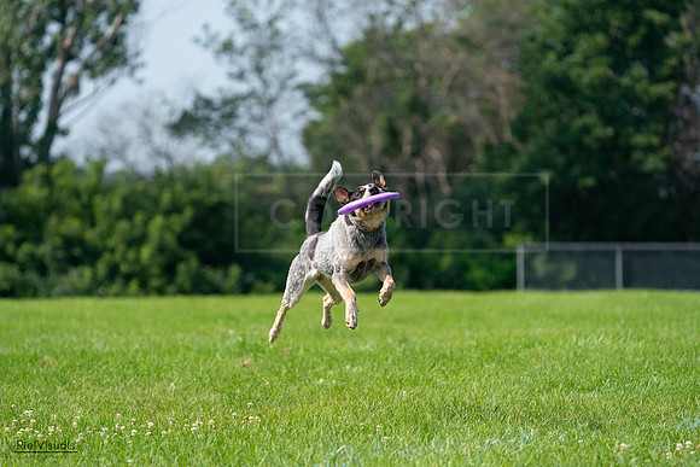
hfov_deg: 8.5
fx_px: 4726
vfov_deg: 5.7
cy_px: 234
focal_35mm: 243
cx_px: 350
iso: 1250
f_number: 5.6
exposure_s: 1/4000
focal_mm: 243
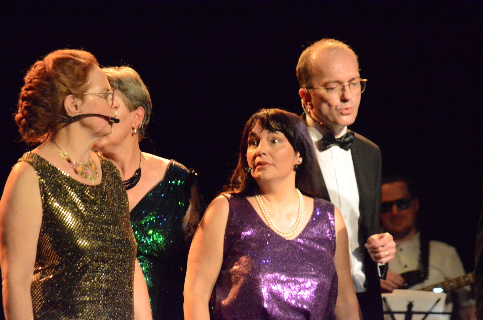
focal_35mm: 300
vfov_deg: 4.6
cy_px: 160
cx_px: 242
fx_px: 4016
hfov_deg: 6.9
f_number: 6.3
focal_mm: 200
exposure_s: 1/125
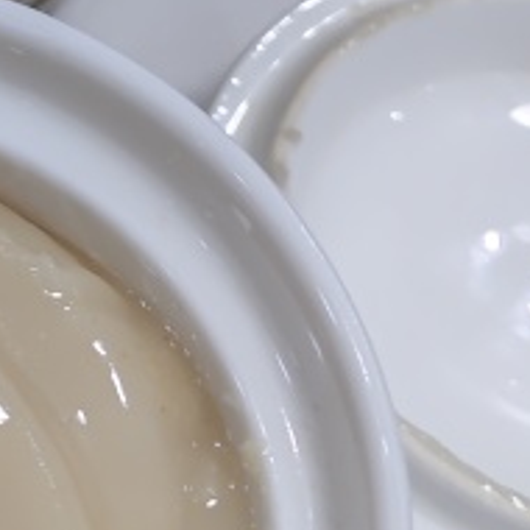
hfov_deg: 14.1
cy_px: -169
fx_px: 2061
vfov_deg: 14.0
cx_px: -145
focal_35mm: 119
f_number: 1.88
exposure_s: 1/100
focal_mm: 5.56
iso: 440
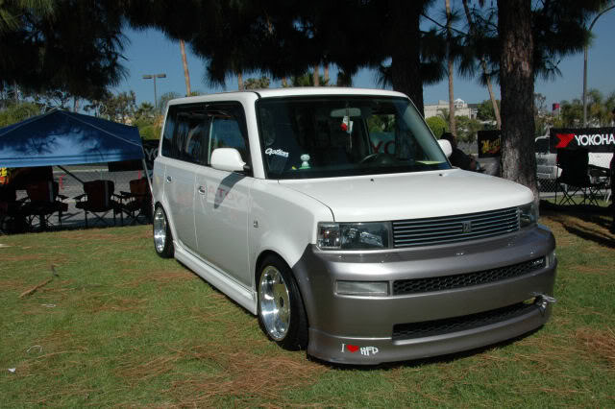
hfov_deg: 53.2
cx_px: 308
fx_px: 615
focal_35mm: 36
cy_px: 204
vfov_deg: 36.8
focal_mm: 24
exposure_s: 1/250
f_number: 14
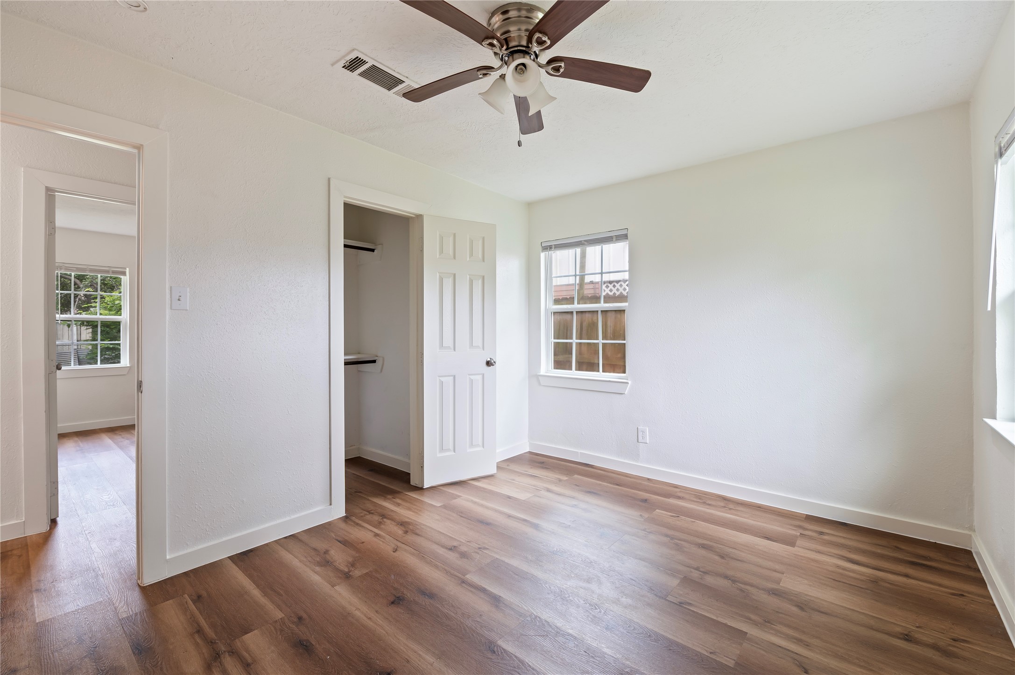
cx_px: 508
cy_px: 338
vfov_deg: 77.2
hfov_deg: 100.4
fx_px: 423
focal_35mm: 15
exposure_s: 1/1.67
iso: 125
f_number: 6.3
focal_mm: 15
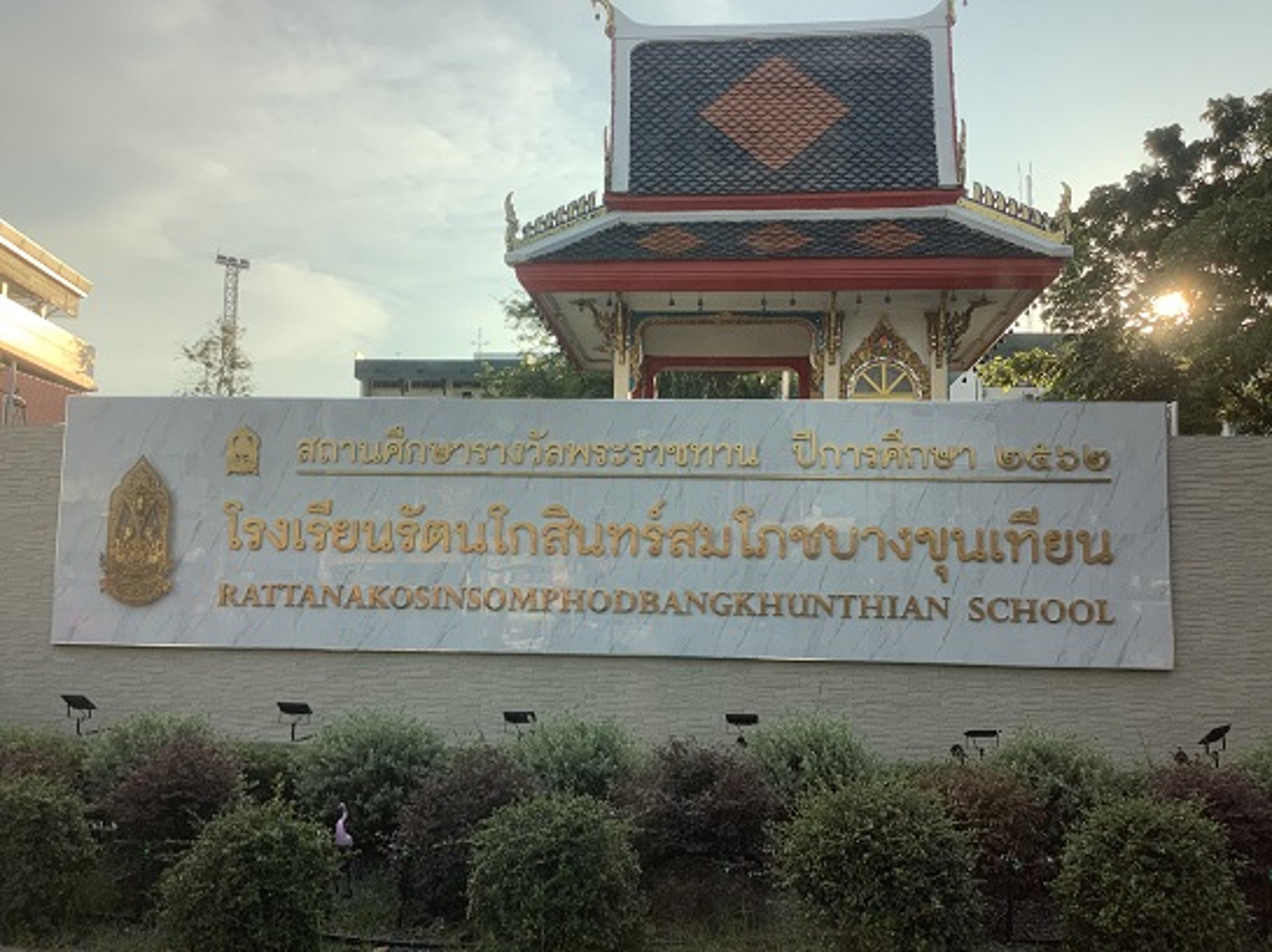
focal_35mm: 31
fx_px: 1138
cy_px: 476
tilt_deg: +5.4
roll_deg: -0.9
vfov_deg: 45.4
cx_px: 636
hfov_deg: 58.4
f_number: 2.4
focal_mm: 3.3
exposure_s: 1/113
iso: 25
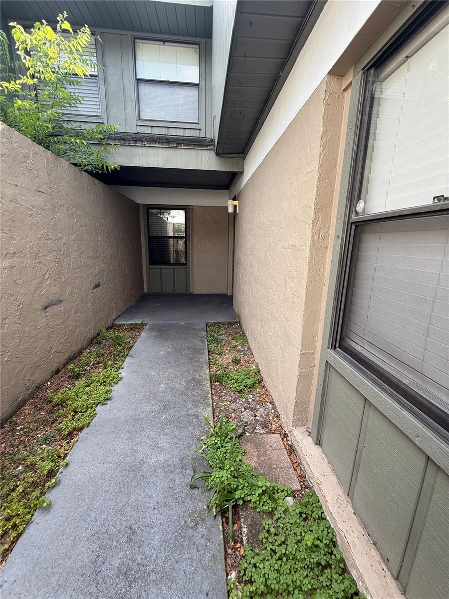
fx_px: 242
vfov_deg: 102.1
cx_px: 224
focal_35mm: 14
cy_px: 300
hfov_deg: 85.7
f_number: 2.2
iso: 50
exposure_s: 1/193
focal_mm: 2.22
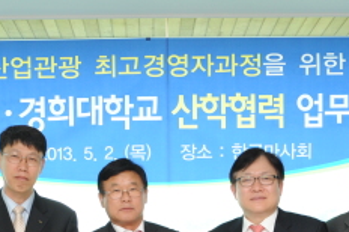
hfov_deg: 23.4
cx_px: 152
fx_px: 842
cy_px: 267
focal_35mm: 87
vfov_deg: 15.2
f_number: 5.6
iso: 1000
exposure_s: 1/125
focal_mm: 31
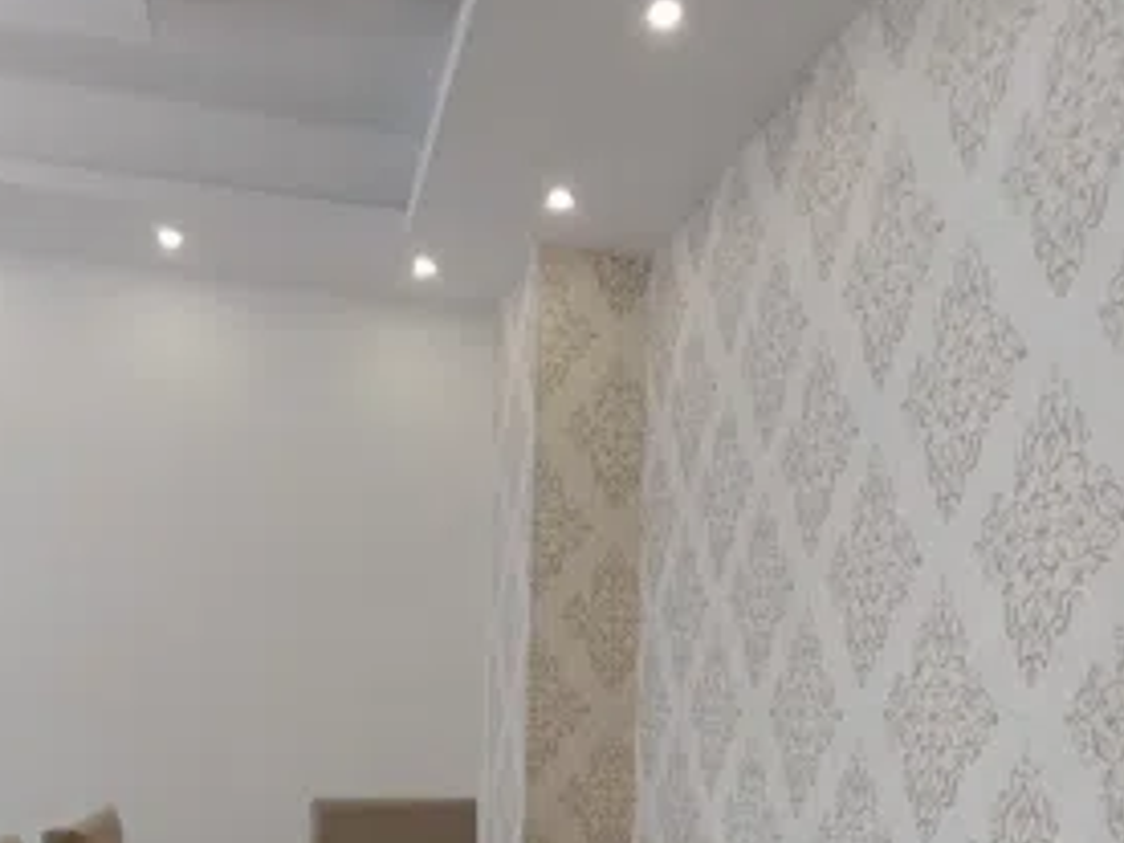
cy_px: 829
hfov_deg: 55.3
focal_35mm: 33
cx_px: 550
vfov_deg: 38.5
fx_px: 1072
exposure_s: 1/50
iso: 80
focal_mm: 1.3
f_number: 2.2
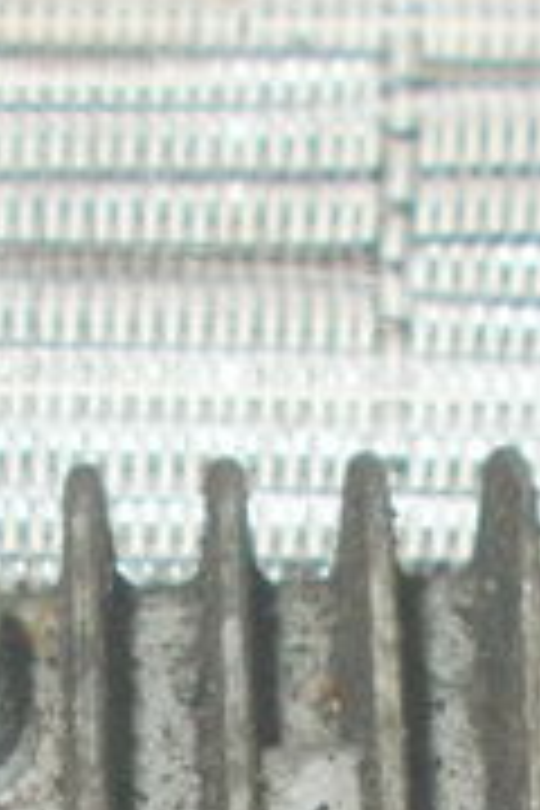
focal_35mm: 150
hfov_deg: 9.1
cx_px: 274
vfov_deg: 12.2
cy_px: 1588
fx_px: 3375
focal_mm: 4.6
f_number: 3.2
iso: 200
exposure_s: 1/25
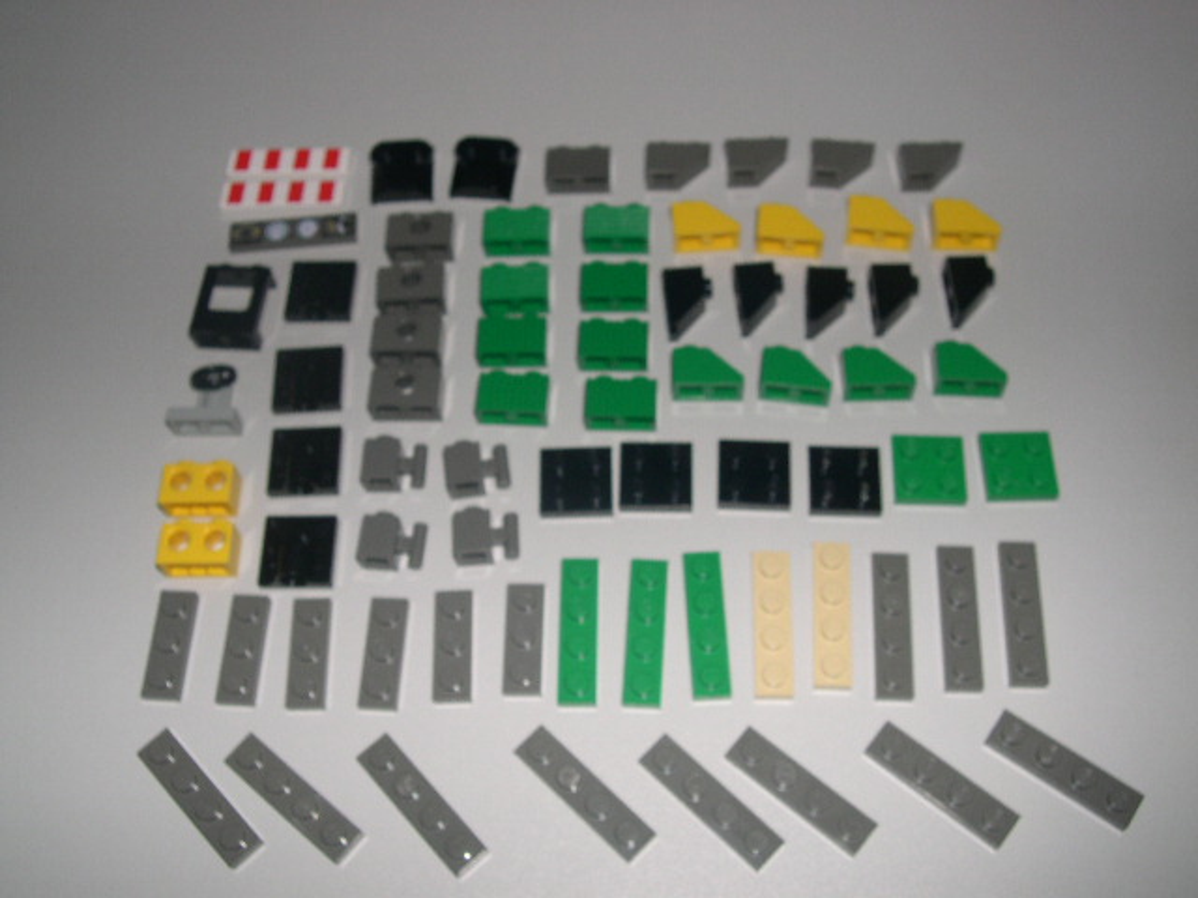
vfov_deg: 37.7
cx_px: 599
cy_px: 449
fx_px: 1315
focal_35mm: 38
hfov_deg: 49.0
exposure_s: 1/60
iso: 100
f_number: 7.6
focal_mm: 8
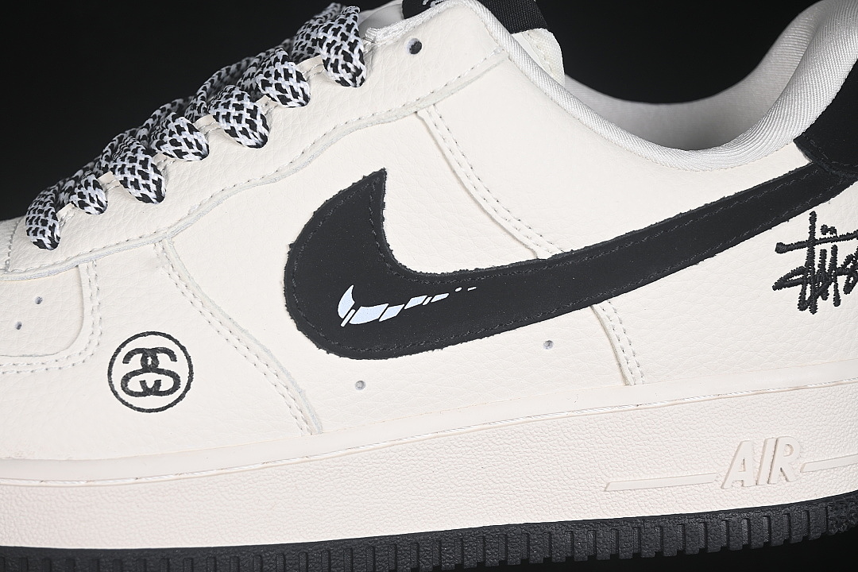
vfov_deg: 18.2
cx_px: 429
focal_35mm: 75
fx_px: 1787
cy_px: 286
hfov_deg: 27.0
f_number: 7.1
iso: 160
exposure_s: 1/80
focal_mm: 50
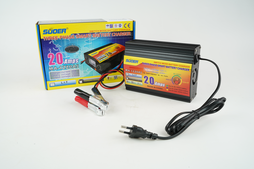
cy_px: 84
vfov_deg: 41.1
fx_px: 226
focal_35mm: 32
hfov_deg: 58.7
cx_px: 127
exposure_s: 1/2
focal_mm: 32
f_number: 20
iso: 125
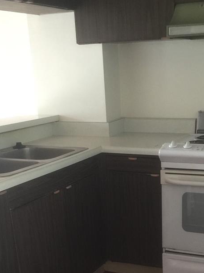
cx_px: 135
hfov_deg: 25.5
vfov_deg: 32.2
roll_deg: +3.6
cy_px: 245
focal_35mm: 57
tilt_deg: -21.8
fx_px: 448
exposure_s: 1/15
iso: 64
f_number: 2.2
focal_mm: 4.15
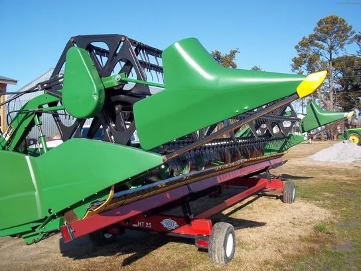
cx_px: 180
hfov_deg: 51.4
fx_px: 375
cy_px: 136
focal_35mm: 36
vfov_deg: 39.7
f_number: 8
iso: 80
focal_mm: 6.5
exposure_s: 1/160
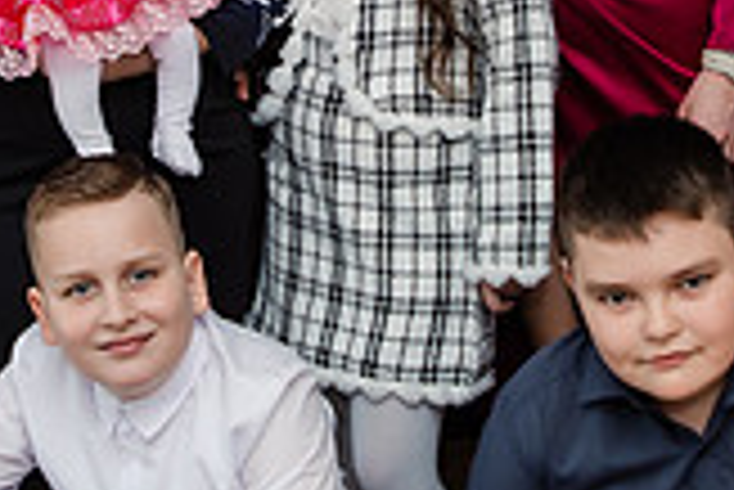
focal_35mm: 102
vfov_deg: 13.2
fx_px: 2081
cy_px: -61
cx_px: 283
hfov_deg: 20.0
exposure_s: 1/250
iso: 500
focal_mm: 24
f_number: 3.5
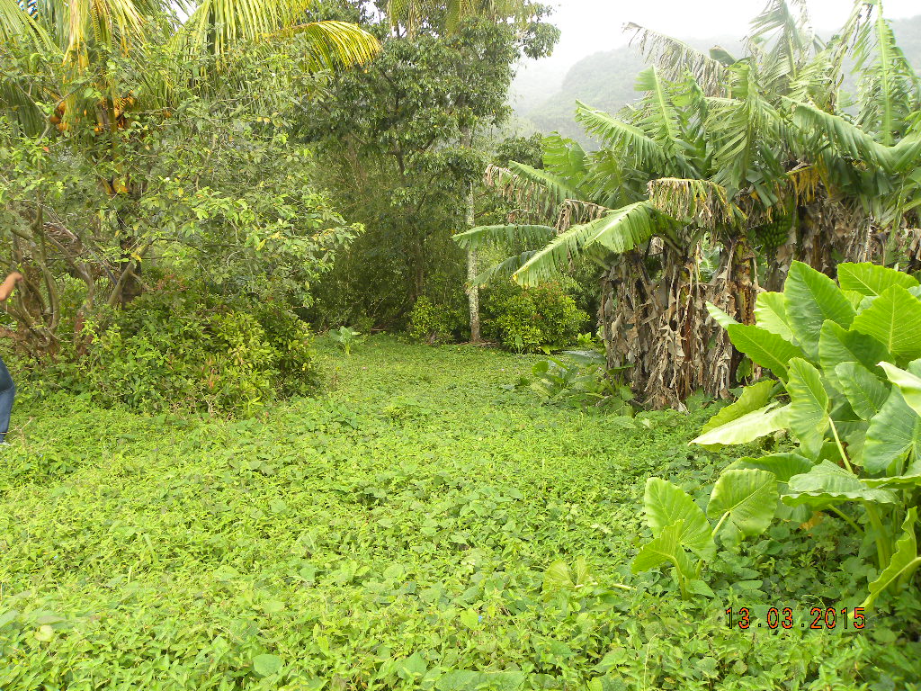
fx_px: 692
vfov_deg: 53.1
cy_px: 346
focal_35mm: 26
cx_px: 460
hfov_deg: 67.3
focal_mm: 4.6
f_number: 3.5
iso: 64
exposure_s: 1/86.7
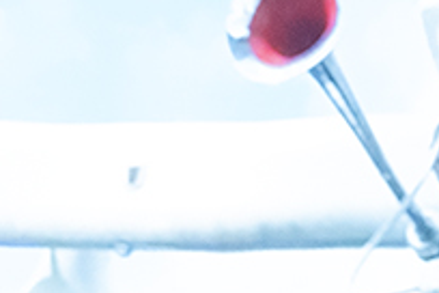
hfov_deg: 3.8
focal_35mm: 536
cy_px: 424
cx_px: -407
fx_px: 6536
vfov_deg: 2.6
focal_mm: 70
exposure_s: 1/125
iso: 3200
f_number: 4
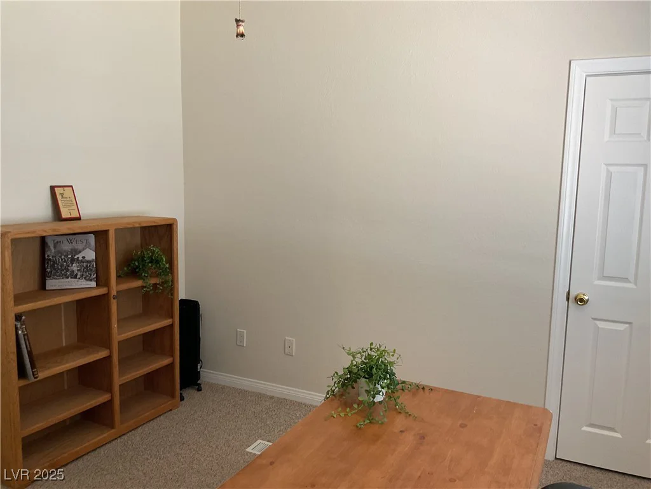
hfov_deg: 61.7
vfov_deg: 48.2
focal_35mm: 29
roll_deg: -3.2
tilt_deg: -7.9
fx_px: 545
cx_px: 326
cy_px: 244
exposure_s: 1/60
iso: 80
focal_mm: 3
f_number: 1.8
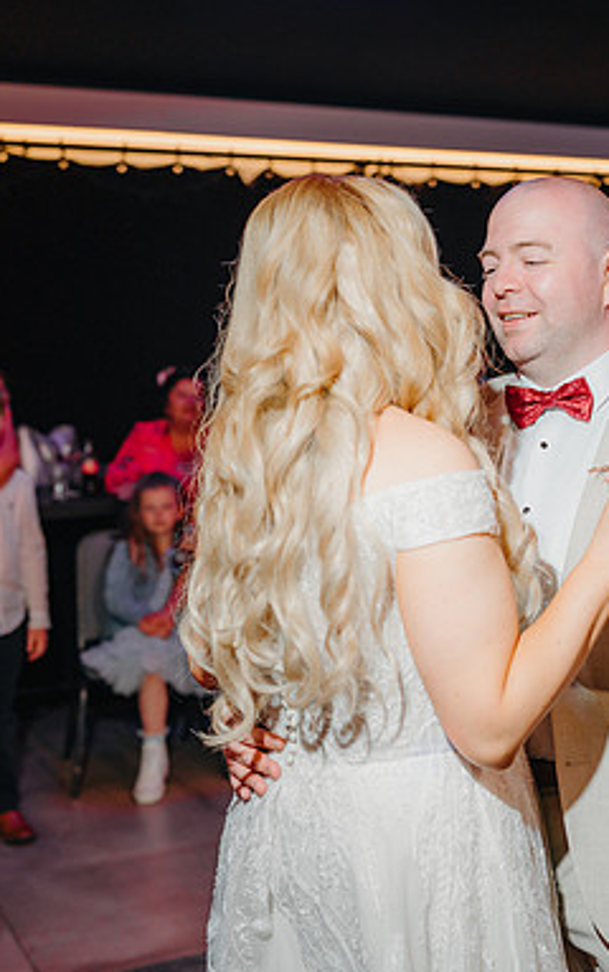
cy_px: 486
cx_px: 505
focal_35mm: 54
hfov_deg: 23.6
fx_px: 1431
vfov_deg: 37.5
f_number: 2.2
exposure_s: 1/200
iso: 200
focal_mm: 35
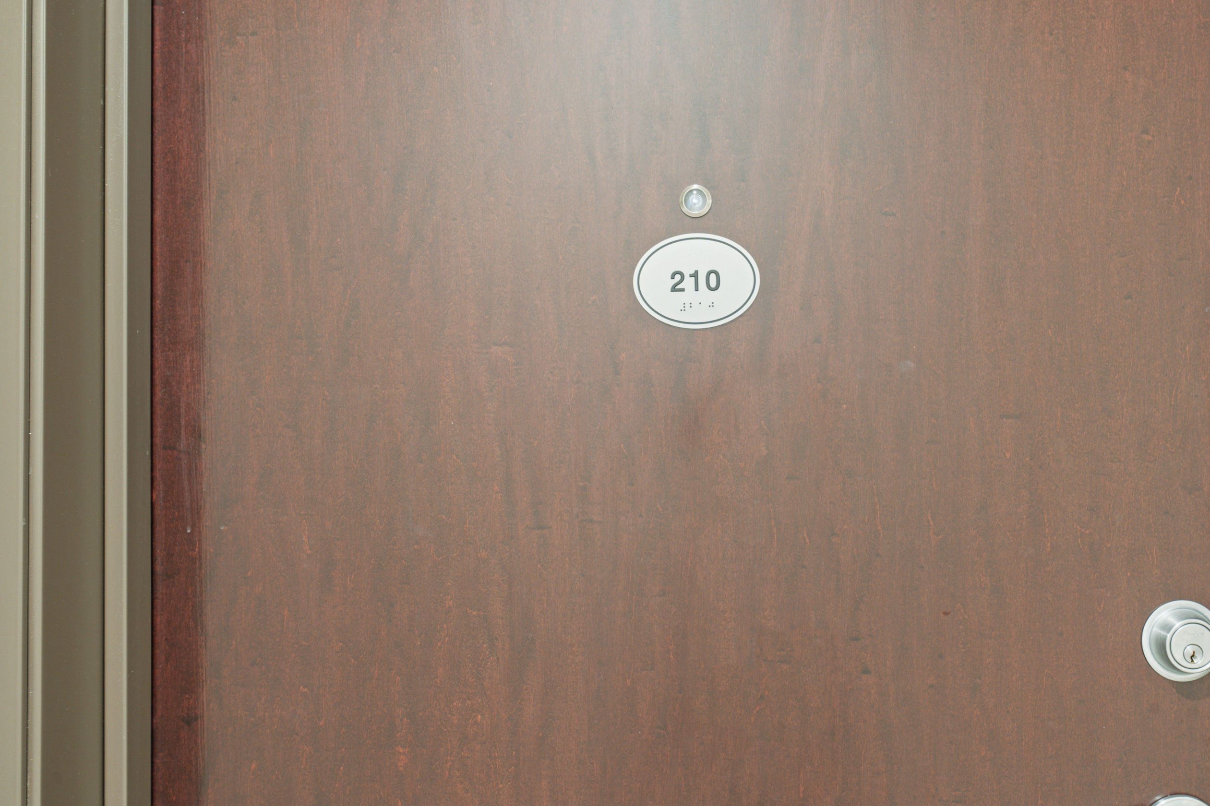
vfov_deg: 34.2
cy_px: 405
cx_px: 700
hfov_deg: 49.4
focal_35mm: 39
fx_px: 1311
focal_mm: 32
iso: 800
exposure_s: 8
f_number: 10
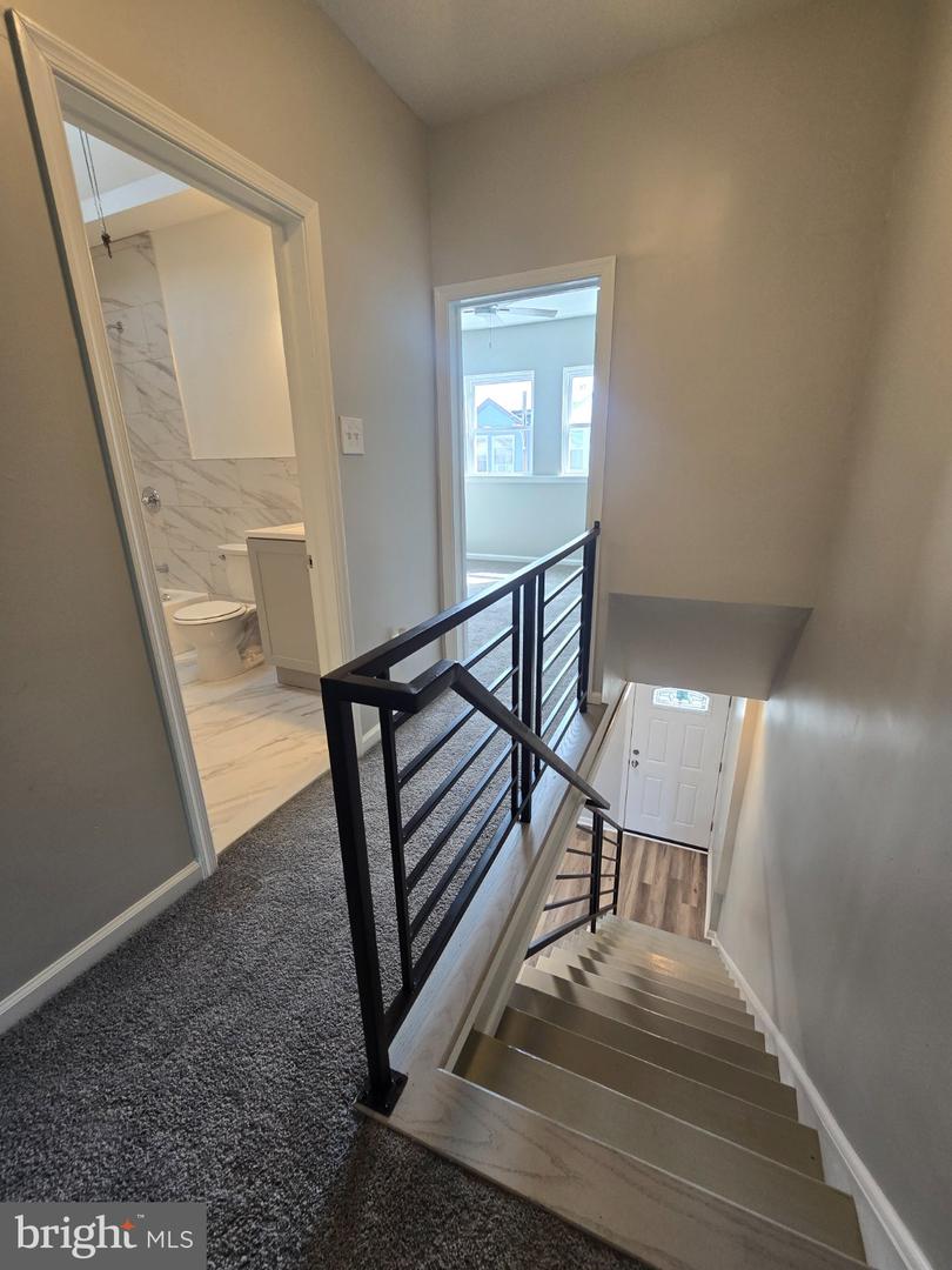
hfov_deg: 89.9
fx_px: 477
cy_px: 635
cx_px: 476
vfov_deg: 106.2
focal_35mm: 13
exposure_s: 1/60
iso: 100
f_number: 2.2
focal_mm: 2.2
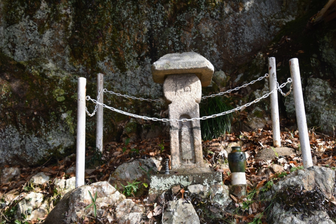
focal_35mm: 48
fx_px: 448
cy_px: 112
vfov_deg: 28.1
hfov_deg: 41.1
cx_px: 168
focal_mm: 32
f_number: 8
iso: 280
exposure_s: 1/250
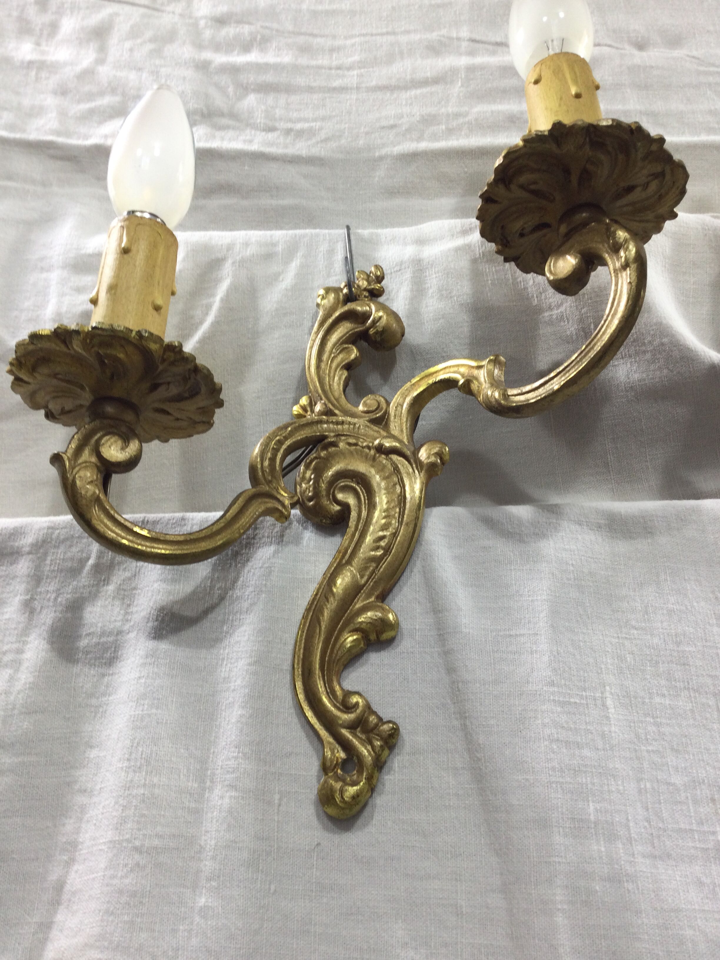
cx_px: 360
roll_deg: -0.3
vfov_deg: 58.4
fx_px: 860
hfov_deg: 45.4
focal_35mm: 31
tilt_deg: +31.7
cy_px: 480
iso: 32
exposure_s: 1/50
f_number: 2.4
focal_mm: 3.3
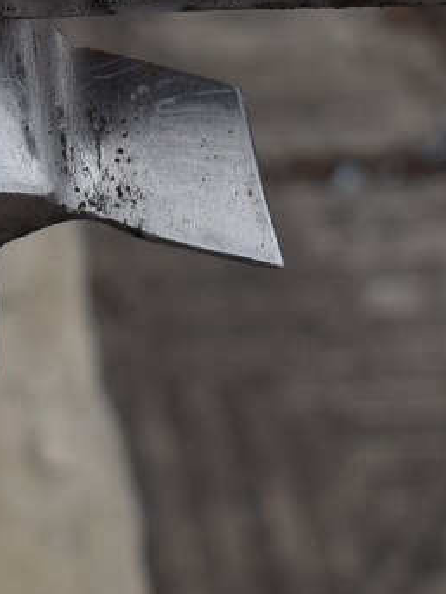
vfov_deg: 5.4
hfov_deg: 4.1
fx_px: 6219
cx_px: -28
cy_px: -325
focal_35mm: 362
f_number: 8
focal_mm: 48
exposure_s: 1/250
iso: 220
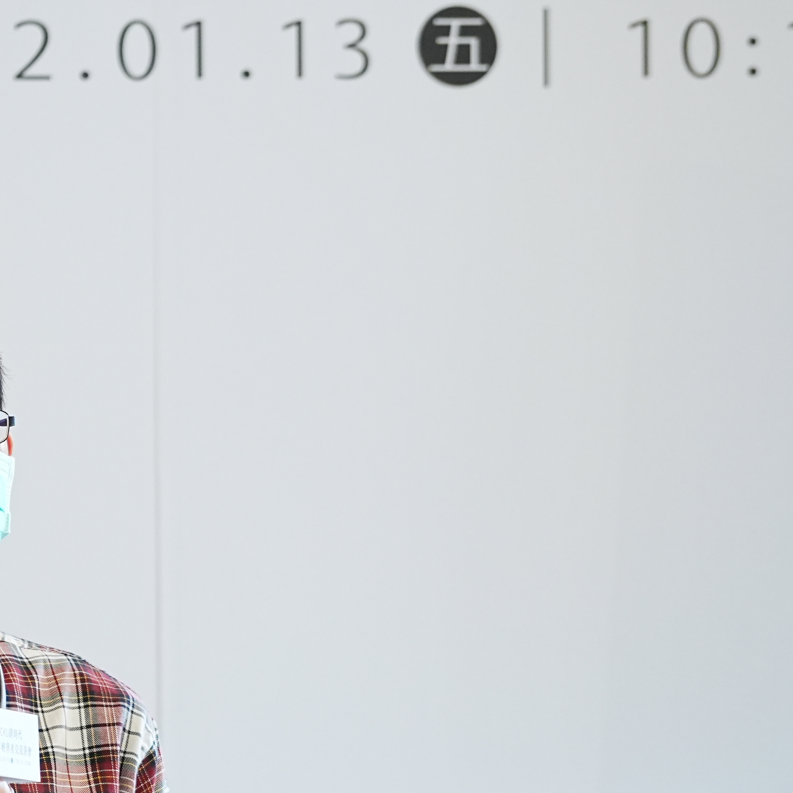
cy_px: 614
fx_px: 10497
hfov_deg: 4.3
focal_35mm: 405
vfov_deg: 4.3
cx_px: 43
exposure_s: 1/80
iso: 2000
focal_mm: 168
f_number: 4
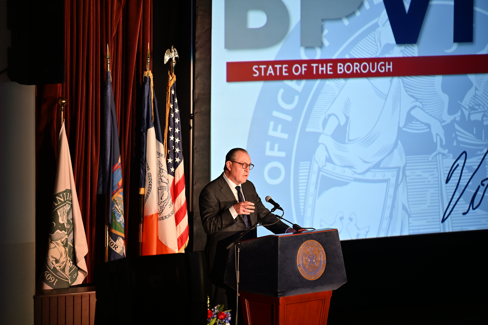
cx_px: 244
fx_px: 2711
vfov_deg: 6.9
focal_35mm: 200
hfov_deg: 10.3
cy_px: 162
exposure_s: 1/125
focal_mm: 200
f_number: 2.8
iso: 720
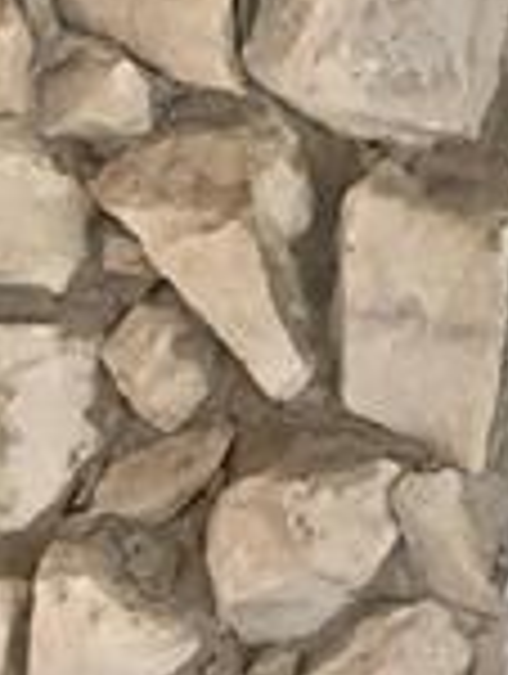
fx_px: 4058
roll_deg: +3.3
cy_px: 1512
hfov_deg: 6.8
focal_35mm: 208
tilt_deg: -12.7
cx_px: -751
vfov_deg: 8.8
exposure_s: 1/60
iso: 125
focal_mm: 4.25
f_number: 1.8
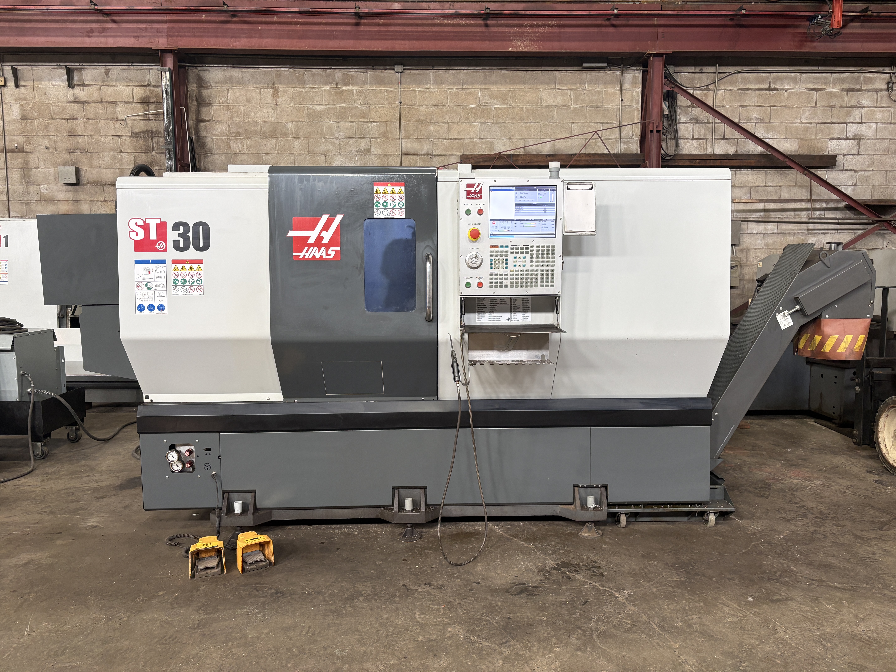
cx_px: 448
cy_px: 336
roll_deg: +0.0
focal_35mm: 26
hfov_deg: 67.3
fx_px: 673
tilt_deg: -6.6
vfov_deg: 53.1
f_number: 1.6
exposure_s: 1/60
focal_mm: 5.96
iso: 100
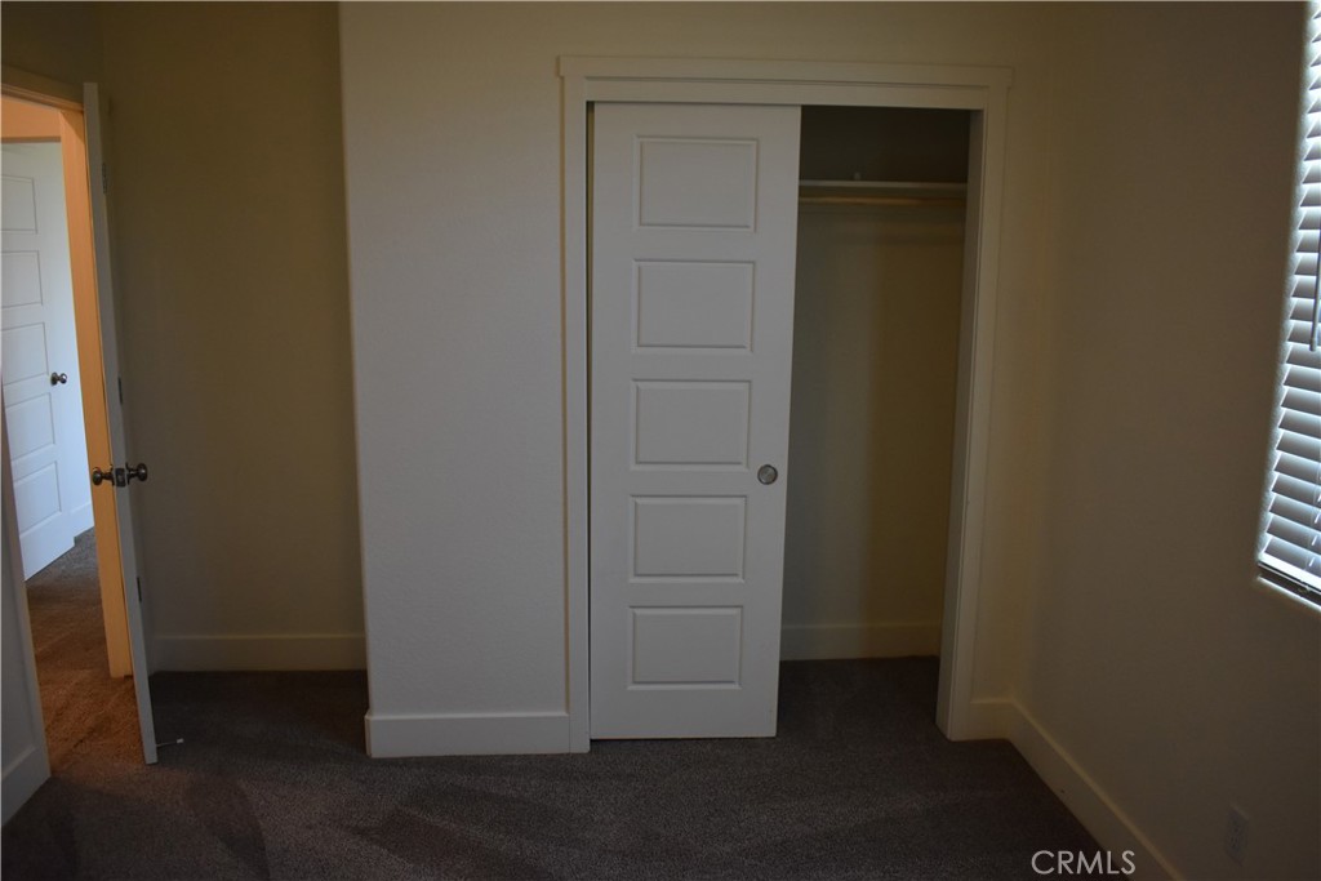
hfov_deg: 67.4
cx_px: 660
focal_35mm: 27
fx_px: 991
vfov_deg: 47.9
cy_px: 440
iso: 900
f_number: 3.5
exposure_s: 1/125
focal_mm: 18
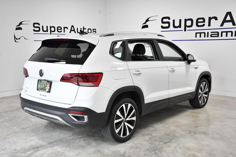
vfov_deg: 34.2
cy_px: 78
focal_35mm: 39
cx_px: 118
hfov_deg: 49.5
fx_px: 256
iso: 2000
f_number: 5.6
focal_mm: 26
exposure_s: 1/500
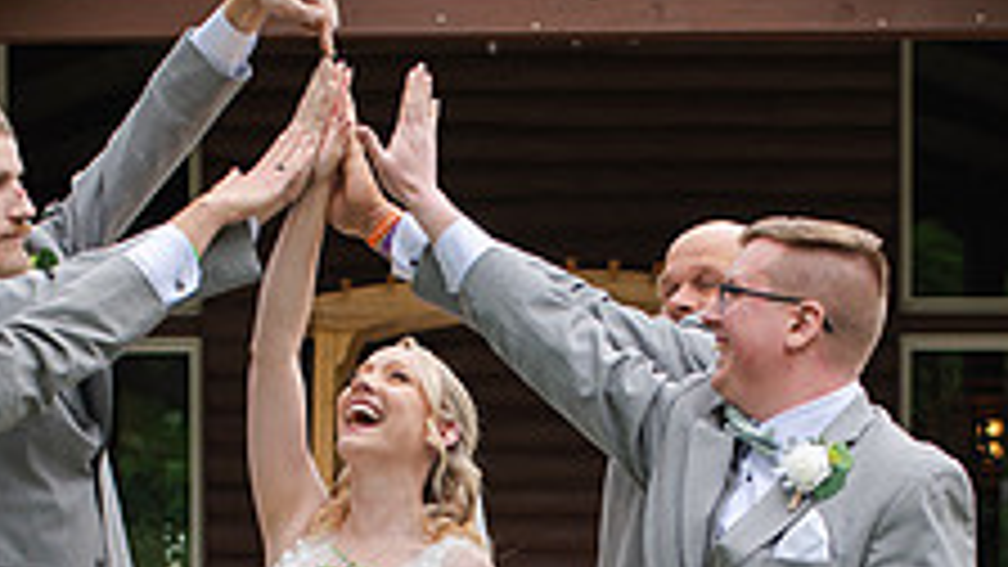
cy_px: 820
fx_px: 3181
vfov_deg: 9.9
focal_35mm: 119
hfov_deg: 18.0
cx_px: 493
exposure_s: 1/640
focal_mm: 35
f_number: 3.5
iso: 180
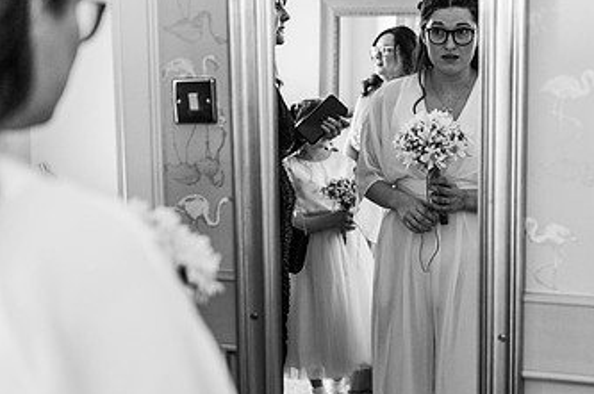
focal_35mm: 61
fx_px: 1005
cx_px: 444
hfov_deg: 32.3
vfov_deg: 22.2
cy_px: 176
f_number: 2
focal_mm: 35
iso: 720
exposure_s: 1/200
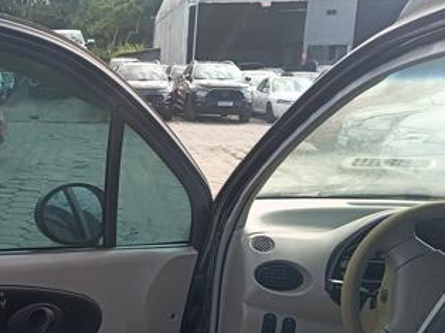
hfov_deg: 33.8
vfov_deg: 26.8
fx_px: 681
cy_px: 278
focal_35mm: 53
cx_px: 26
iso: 146
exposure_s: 1/409
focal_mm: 4.81
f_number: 1.8
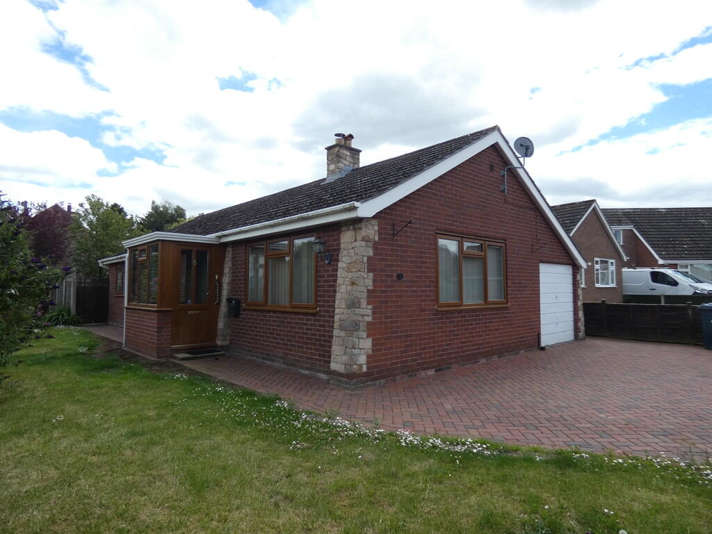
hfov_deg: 81.7
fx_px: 411
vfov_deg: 66.0
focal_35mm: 20
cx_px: 356
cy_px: 267
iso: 80
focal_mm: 3.6
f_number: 2.8
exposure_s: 1/1000
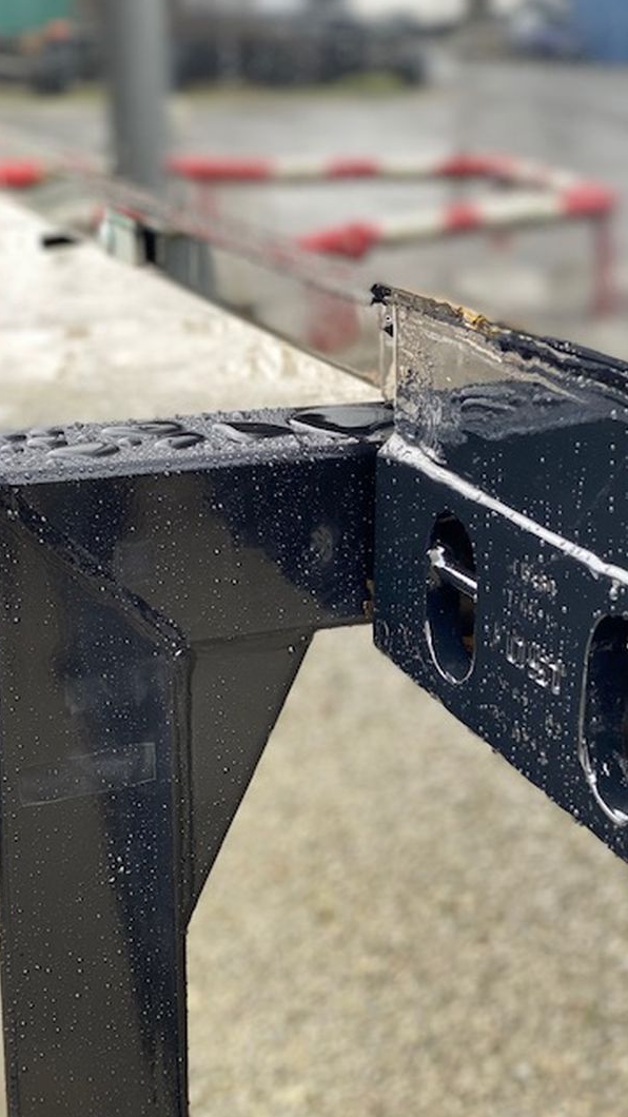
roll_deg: +0.0
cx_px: 359
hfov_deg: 21.1
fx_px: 1688
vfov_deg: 36.6
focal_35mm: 57
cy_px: 557
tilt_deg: -16.1
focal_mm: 6
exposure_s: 1/122
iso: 100
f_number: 2
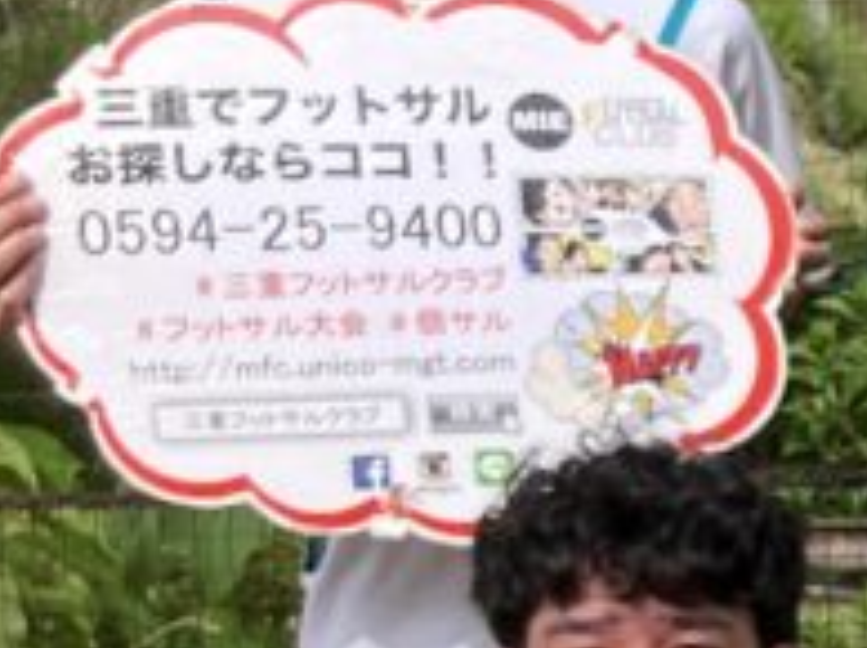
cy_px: 1010
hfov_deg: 10.9
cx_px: 2199
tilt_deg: -10.9
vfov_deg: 9.7
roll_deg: +1.9
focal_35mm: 148
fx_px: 3702
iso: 32
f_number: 1.8
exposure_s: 1/883
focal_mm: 3.99
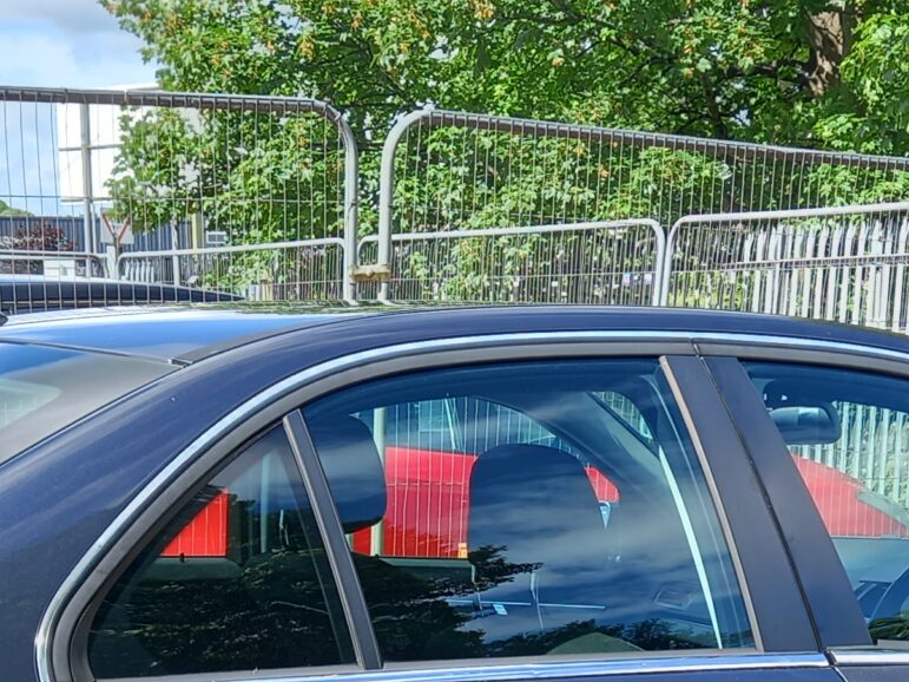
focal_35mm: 83
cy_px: 873
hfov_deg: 23.6
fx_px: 2179
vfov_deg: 16.8
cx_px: 453
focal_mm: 4.6
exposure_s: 1/200
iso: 25
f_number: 2
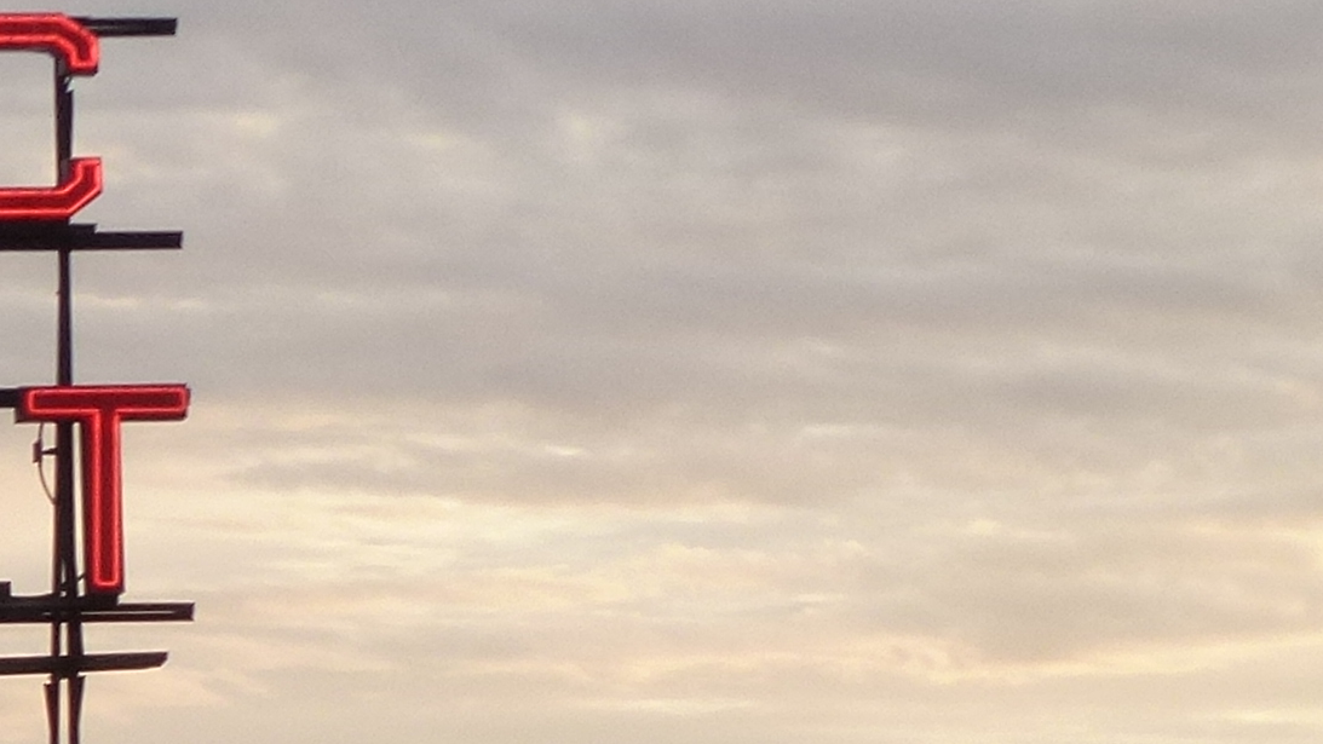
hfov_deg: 9.8
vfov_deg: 5.7
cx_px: -934
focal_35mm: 211
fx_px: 7403
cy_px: 657
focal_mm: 8.7
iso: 160
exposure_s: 1/100
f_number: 4.1
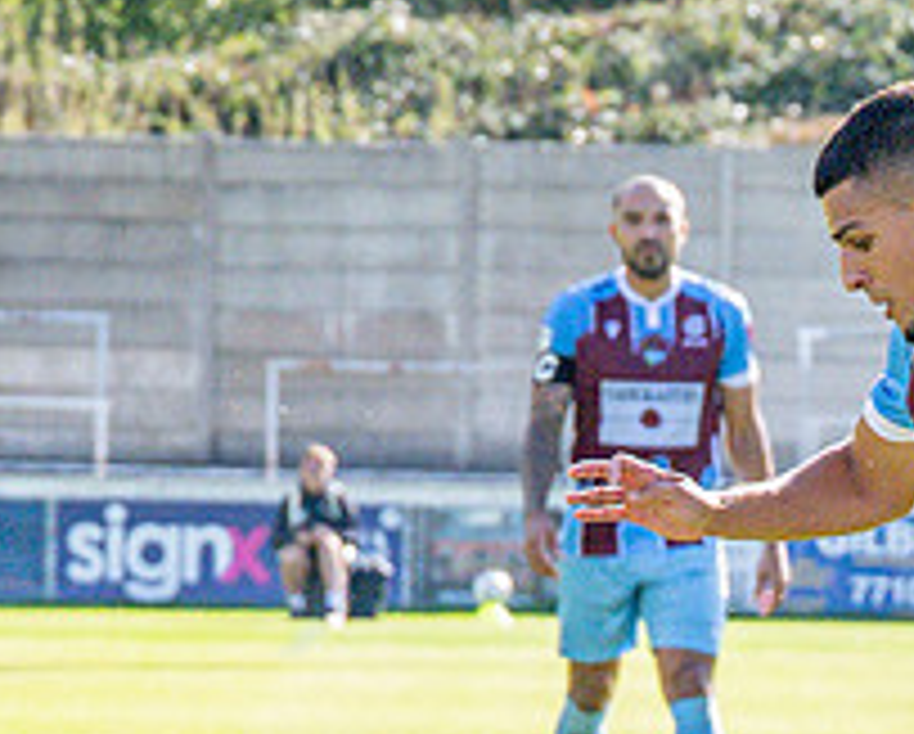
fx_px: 15685
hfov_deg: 3.3
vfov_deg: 2.7
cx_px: 842
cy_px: 1226
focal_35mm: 579
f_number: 4
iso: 400
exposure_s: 1/2500
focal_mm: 70
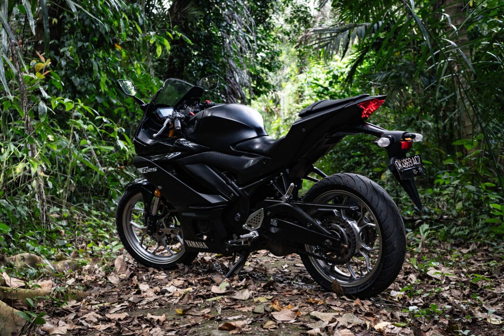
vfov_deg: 25.7
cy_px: 168
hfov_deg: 37.8
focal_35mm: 53
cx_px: 252
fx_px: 735
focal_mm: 35
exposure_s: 1/400
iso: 640
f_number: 4
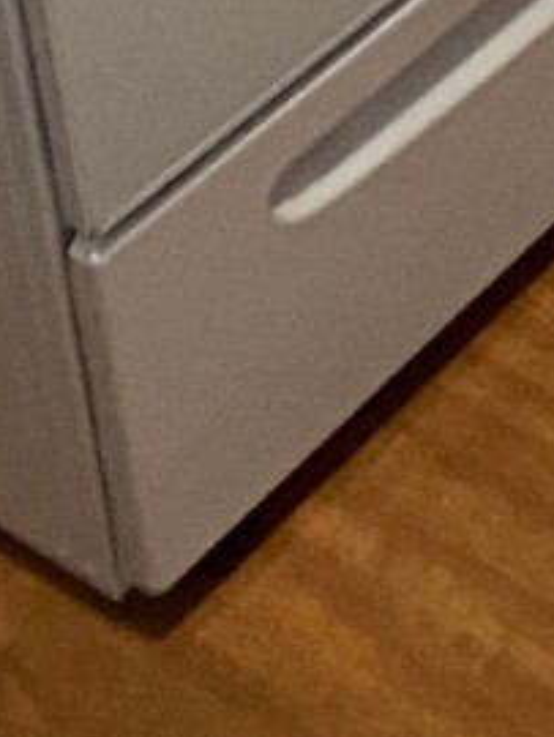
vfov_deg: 8.4
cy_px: -1493
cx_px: 1689
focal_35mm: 197
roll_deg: +0.8
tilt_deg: -12.1
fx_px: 4197
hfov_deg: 6.8
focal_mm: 4.25
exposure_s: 1/60
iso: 320
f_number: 1.8
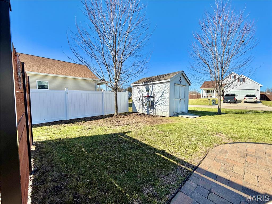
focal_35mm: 14
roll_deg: -0.3
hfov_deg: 102.1
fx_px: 110
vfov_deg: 85.7
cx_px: 136
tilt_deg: -3.1
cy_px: 102
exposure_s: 1/770
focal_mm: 2.22
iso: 25
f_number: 2.2
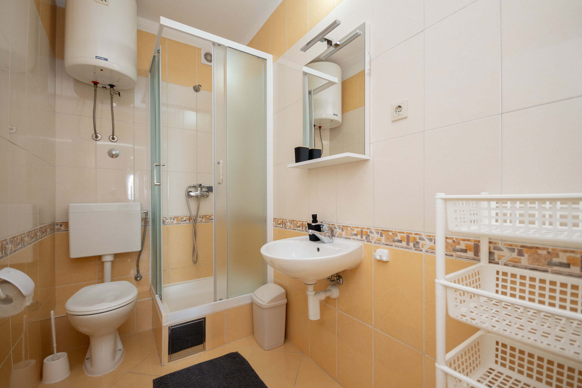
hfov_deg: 100.4
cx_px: 291
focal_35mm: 15
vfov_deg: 77.3
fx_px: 242
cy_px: 194
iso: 450
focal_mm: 10
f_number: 4
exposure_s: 1/60
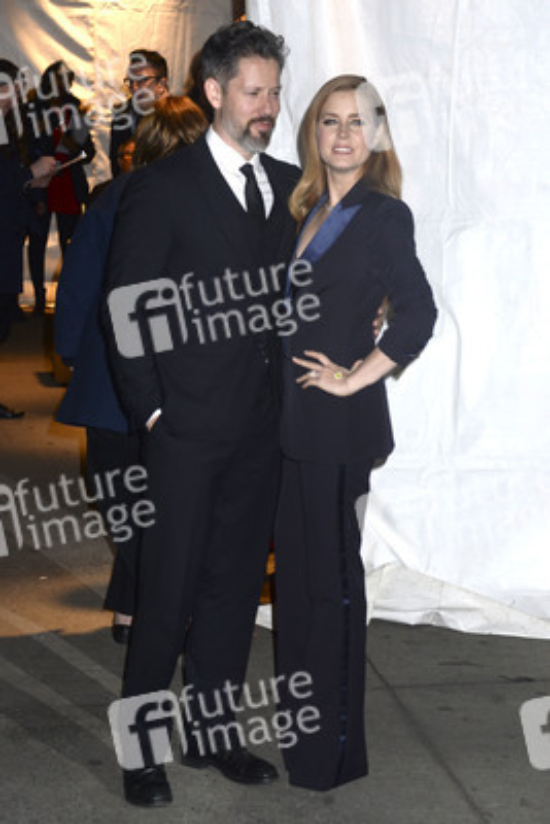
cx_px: 275
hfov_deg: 17.5
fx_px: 1786
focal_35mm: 78
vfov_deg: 26.0
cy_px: 412
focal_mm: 78
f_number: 5.6
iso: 800
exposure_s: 1/250
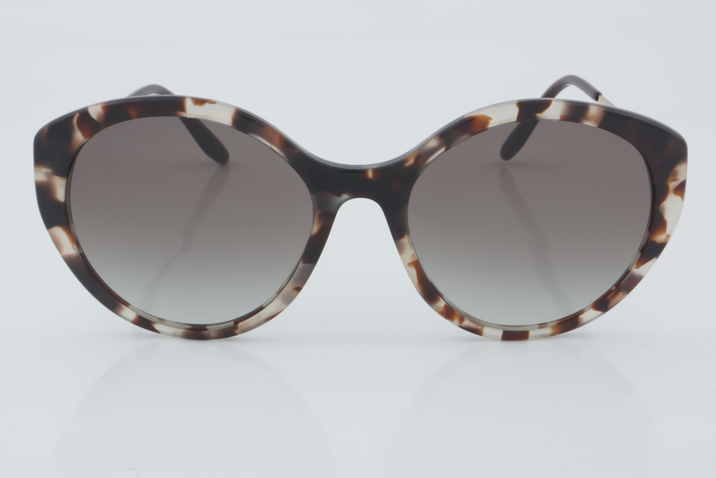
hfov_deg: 24.6
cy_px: 239
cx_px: 358
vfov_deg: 16.6
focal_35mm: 82
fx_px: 1641
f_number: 32
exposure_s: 1/4
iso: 100
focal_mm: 55
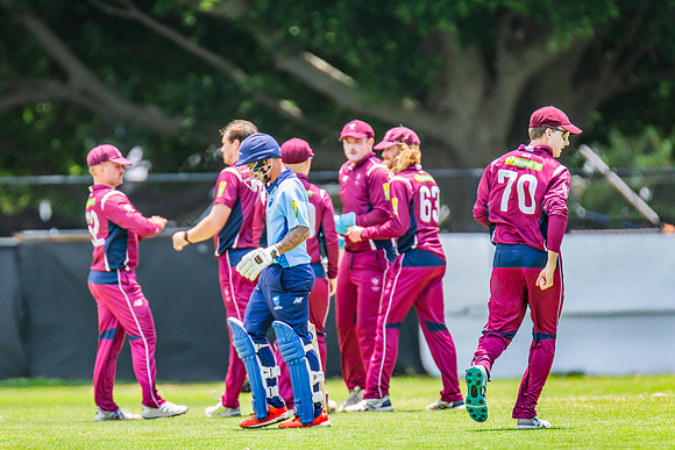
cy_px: 200
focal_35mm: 667
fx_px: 12517
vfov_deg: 2.1
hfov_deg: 3.1
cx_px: 300
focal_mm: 600
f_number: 6.3
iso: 800
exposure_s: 1/1000
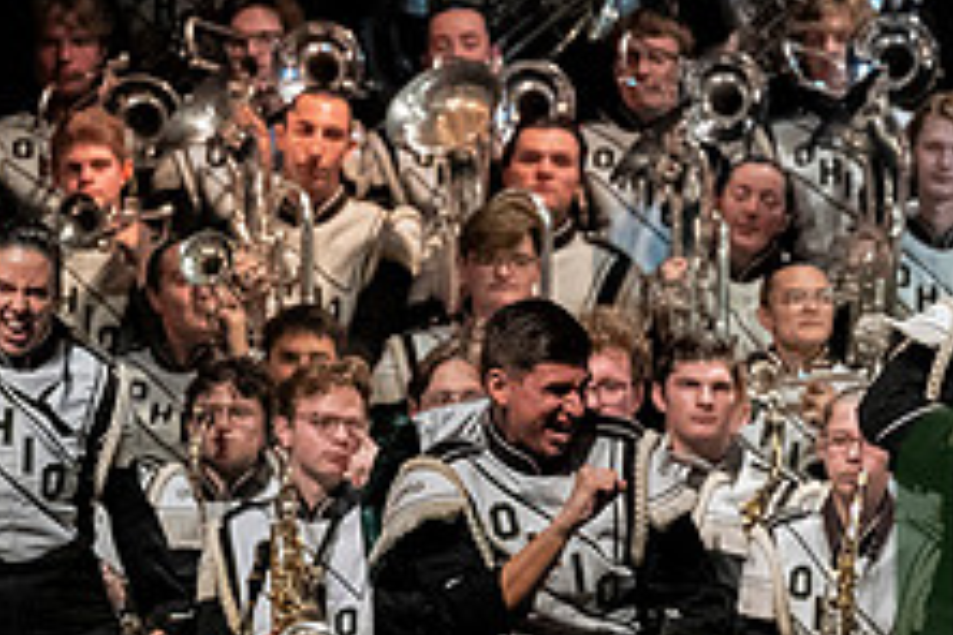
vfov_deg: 2.5
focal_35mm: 549
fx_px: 14532
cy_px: 605
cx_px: 1219
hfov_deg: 3.7
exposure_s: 1/500
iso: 4000
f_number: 4
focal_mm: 140
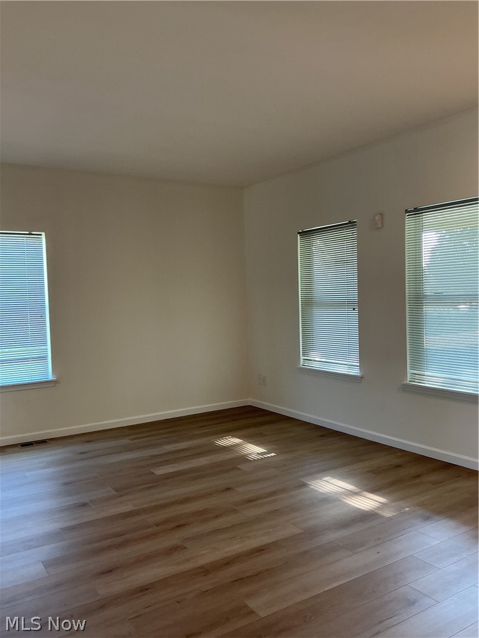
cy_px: 319
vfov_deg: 61.7
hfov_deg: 48.2
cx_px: 240
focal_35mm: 29
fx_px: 535
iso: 64
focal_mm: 3
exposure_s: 1/60
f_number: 1.8
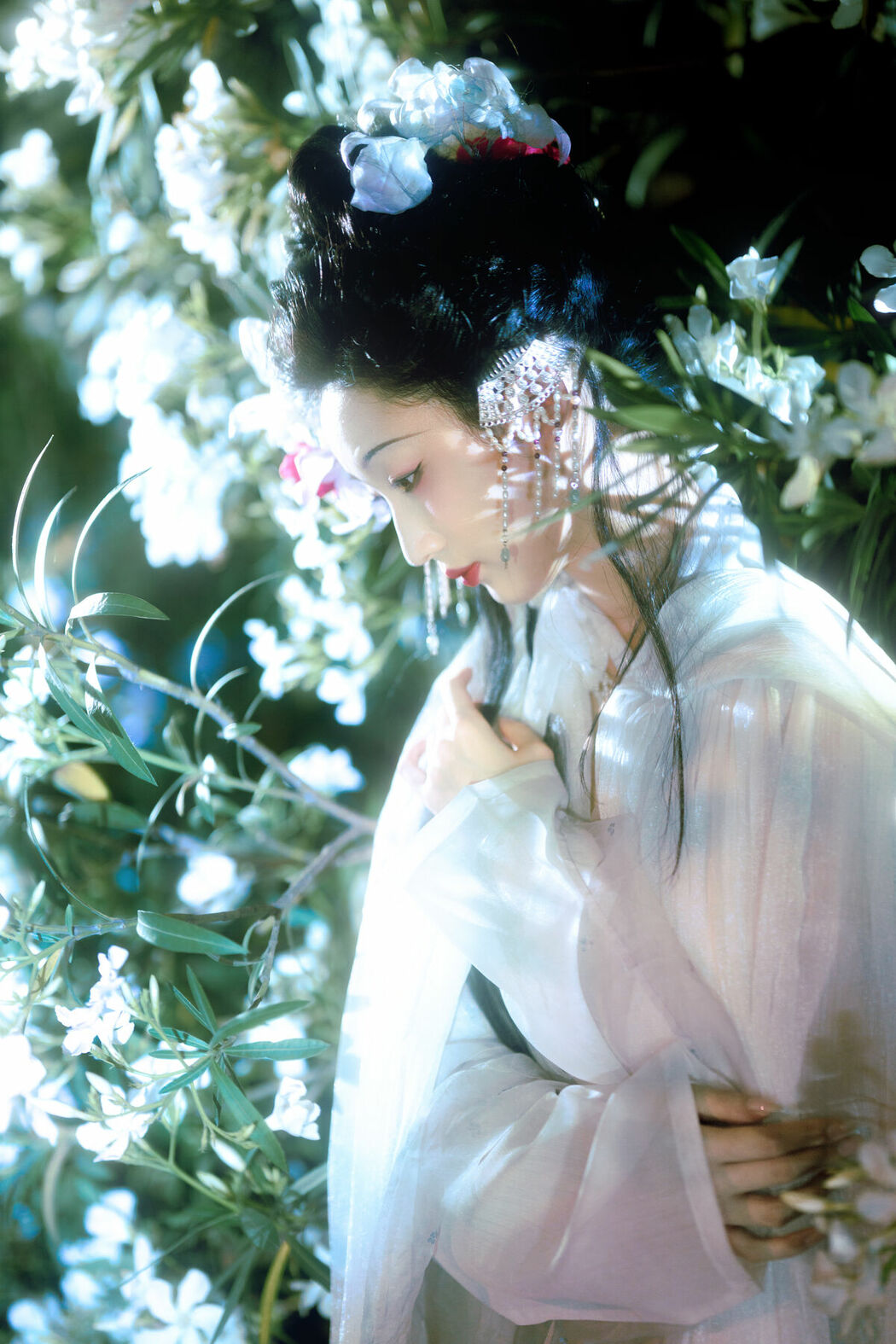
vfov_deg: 23.9
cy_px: 672
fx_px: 3173
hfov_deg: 16.1
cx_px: 448
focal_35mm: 85
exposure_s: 1/250
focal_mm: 85
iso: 1000
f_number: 1.4
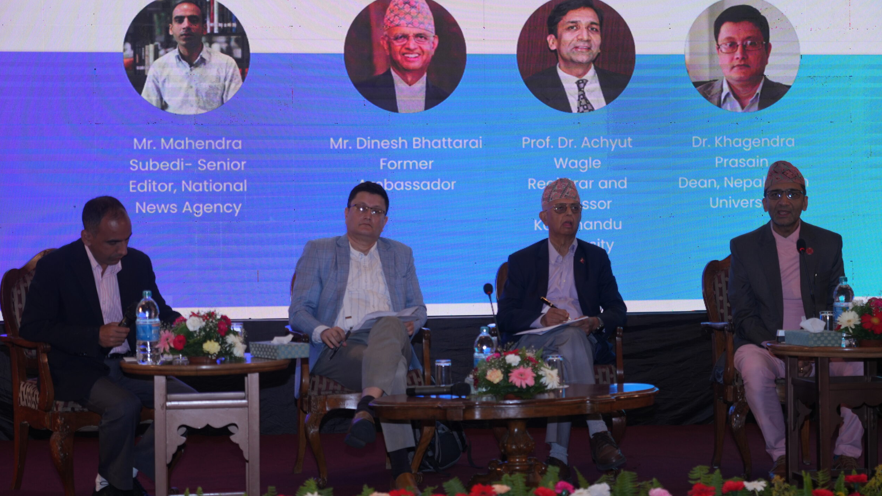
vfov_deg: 17.7
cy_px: 256
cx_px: 440
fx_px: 1590
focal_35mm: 68
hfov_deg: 31.0
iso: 500
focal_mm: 64
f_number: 4
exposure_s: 1/125
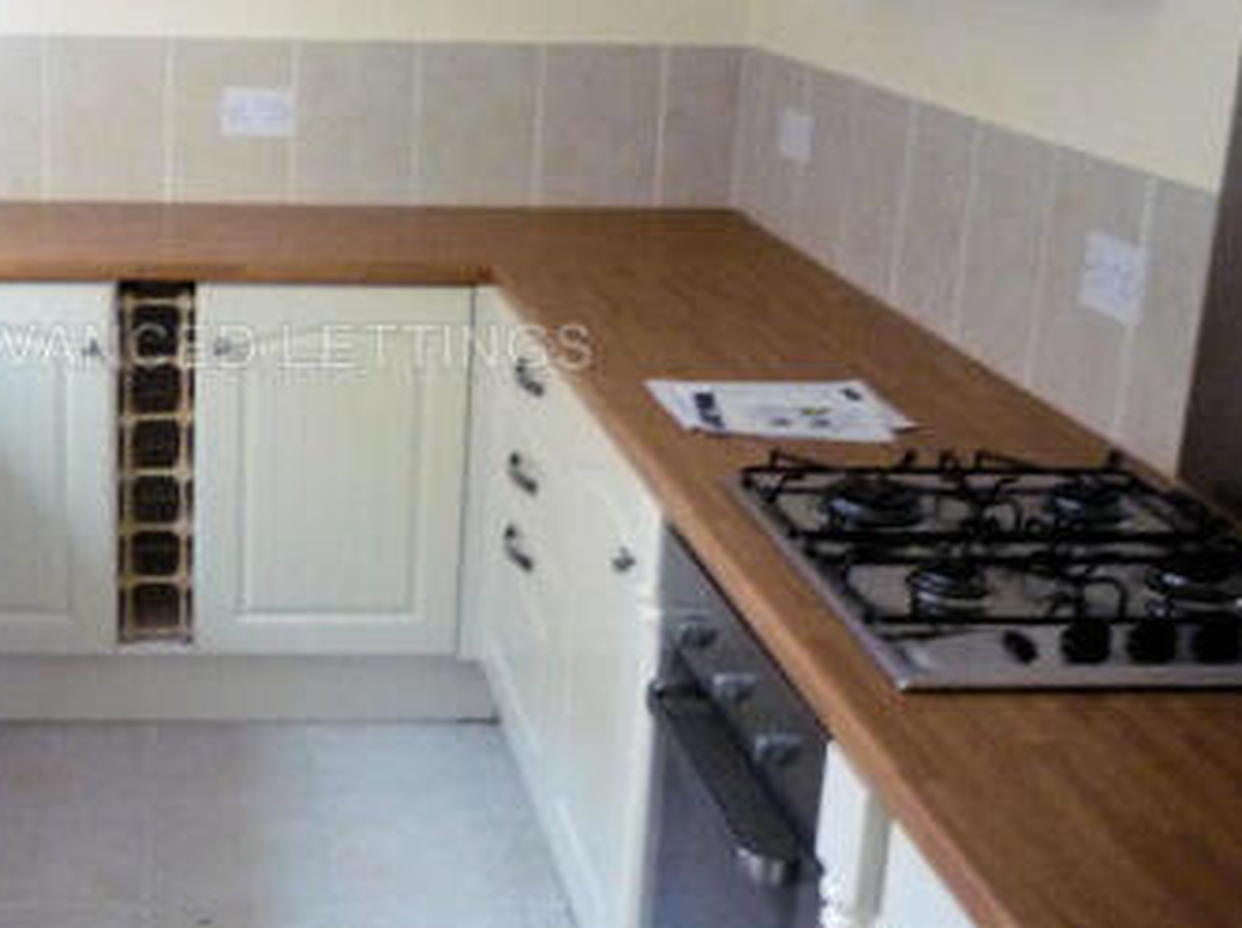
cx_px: 260
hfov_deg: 36.4
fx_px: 1827
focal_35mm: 51
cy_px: 395
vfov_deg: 28.5
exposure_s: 1/15
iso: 400
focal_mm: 5.2
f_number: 3.3
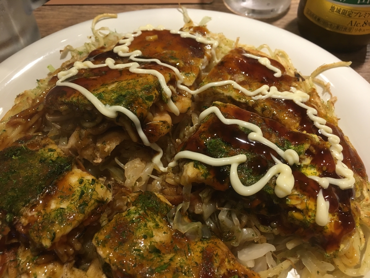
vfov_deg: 48.2
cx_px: 185
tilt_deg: -53.8
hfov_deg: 61.7
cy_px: 139
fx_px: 310
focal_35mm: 29
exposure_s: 1/30
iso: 100
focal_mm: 4.15
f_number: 2.2
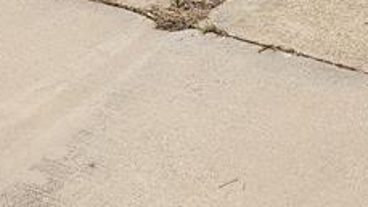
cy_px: -384
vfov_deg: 9.1
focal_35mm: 112
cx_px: 156
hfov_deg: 19.1
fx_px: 1093
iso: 10
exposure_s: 1/1542
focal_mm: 6.3
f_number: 1.7
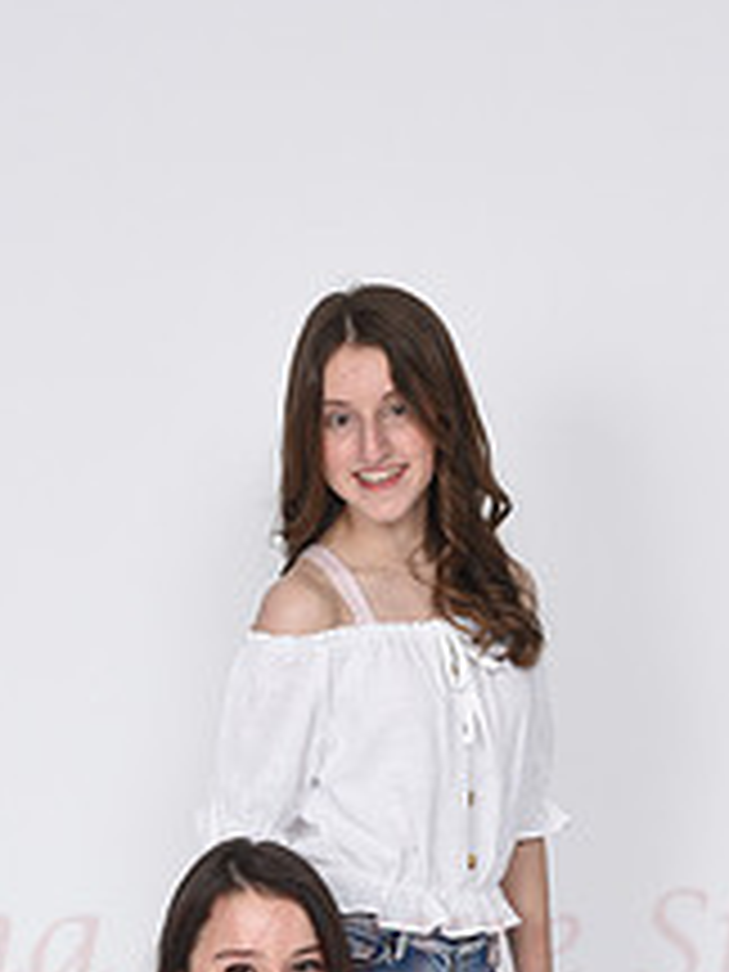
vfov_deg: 16.6
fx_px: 3257
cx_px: 277
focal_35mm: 116
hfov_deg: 12.8
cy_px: 963
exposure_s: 1/100
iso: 160
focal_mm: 45
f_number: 8
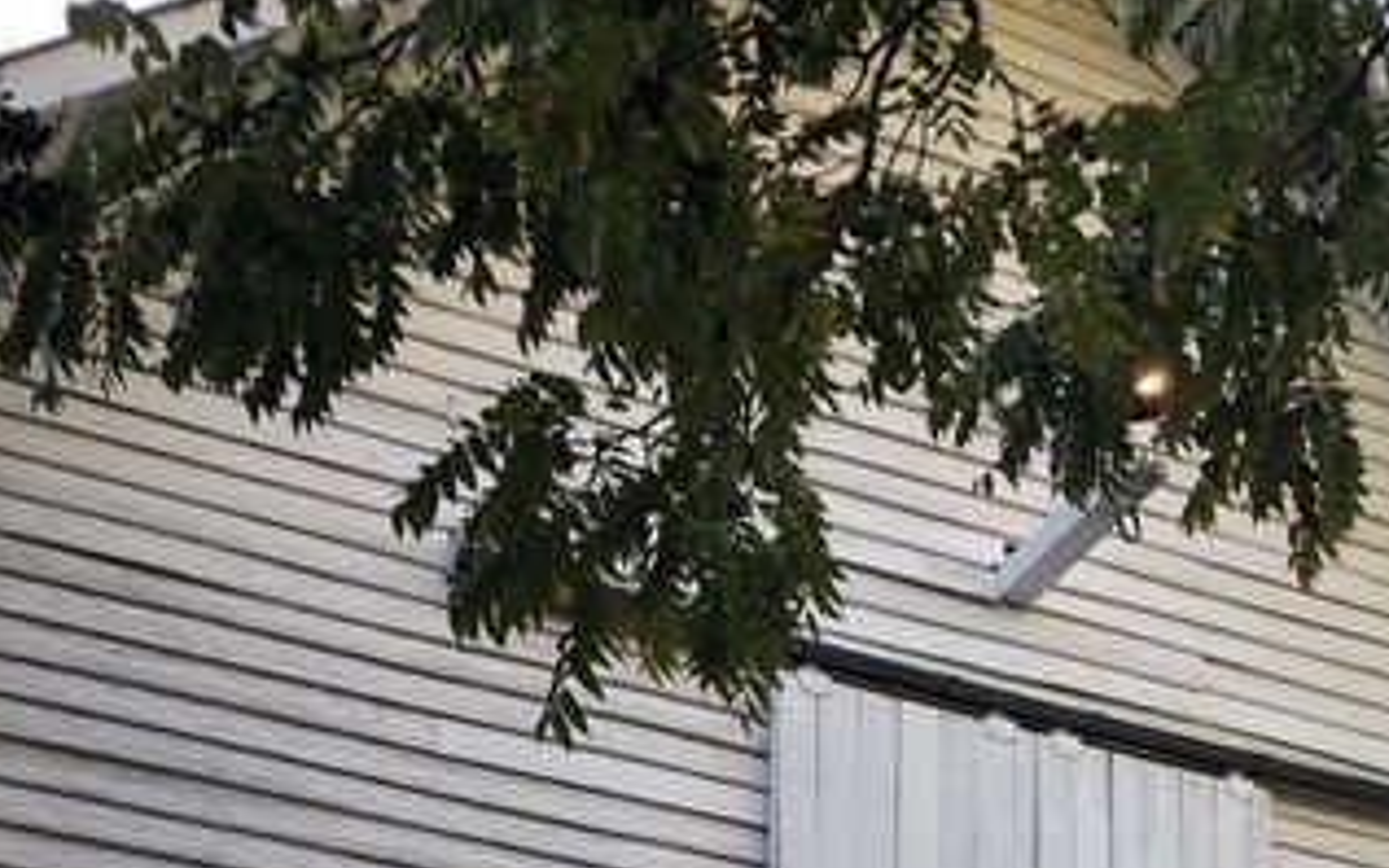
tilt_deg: +18.3
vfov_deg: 16.0
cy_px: 1289
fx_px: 2839
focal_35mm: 75
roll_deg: +0.2
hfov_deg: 27.4
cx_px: 850
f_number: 1.8
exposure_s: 1/120
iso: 32
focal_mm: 4
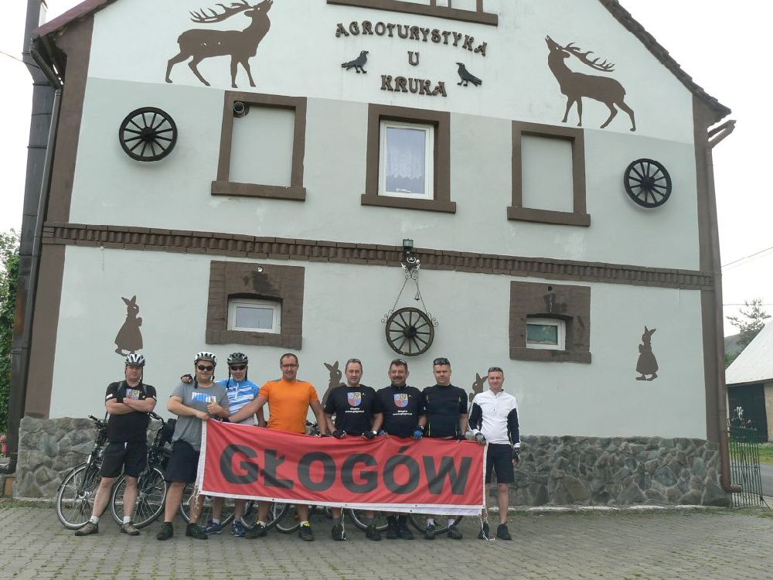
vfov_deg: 39.7
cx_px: 386
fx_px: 804
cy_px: 290
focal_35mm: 36
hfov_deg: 51.4
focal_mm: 6
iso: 80
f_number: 5.6
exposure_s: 1/125
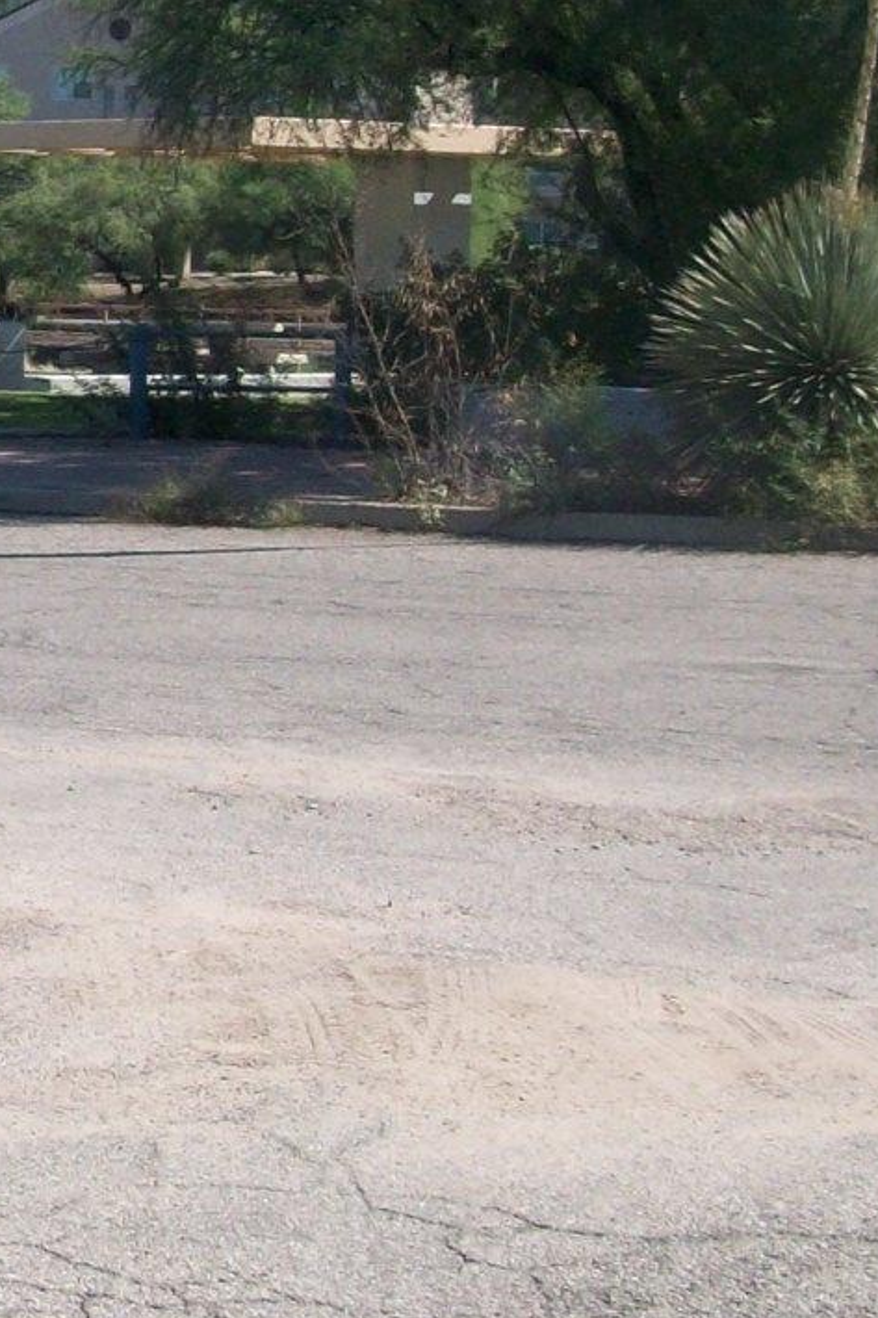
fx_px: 3733
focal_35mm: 102
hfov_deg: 12.5
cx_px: -587
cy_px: 58
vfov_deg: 19.5
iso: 64
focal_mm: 5.7
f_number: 5.5
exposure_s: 1/258
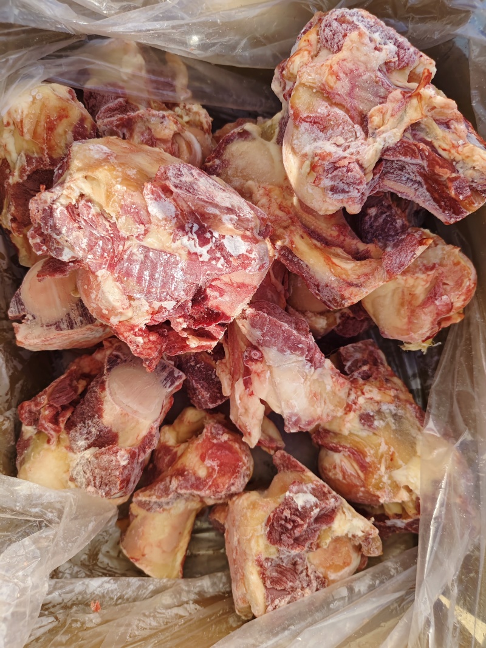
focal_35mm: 23
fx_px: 431
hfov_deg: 58.9
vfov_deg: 73.9
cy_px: 324
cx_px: 243
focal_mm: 5.56
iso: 50
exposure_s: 1/762
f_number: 1.88
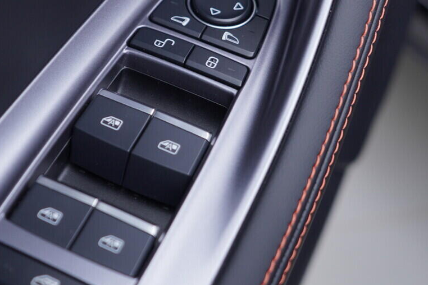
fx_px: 808
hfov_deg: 29.6
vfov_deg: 19.9
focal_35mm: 68
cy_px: 94
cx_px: 183
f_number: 3.2
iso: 125
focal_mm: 24
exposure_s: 1/40
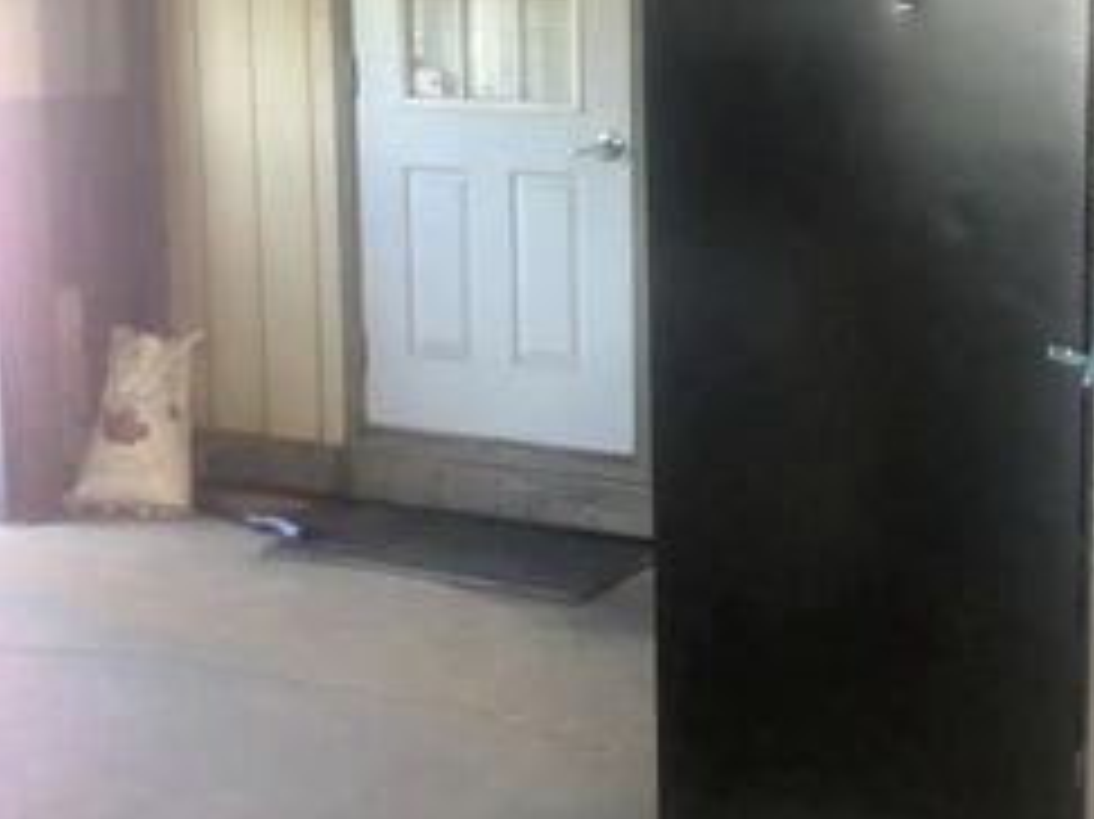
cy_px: 274
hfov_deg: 36.1
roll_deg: -0.5
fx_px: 1611
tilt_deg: -9.0
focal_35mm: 51
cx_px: 891
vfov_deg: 28.4
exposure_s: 1/60
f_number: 2.4
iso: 400
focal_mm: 3.3
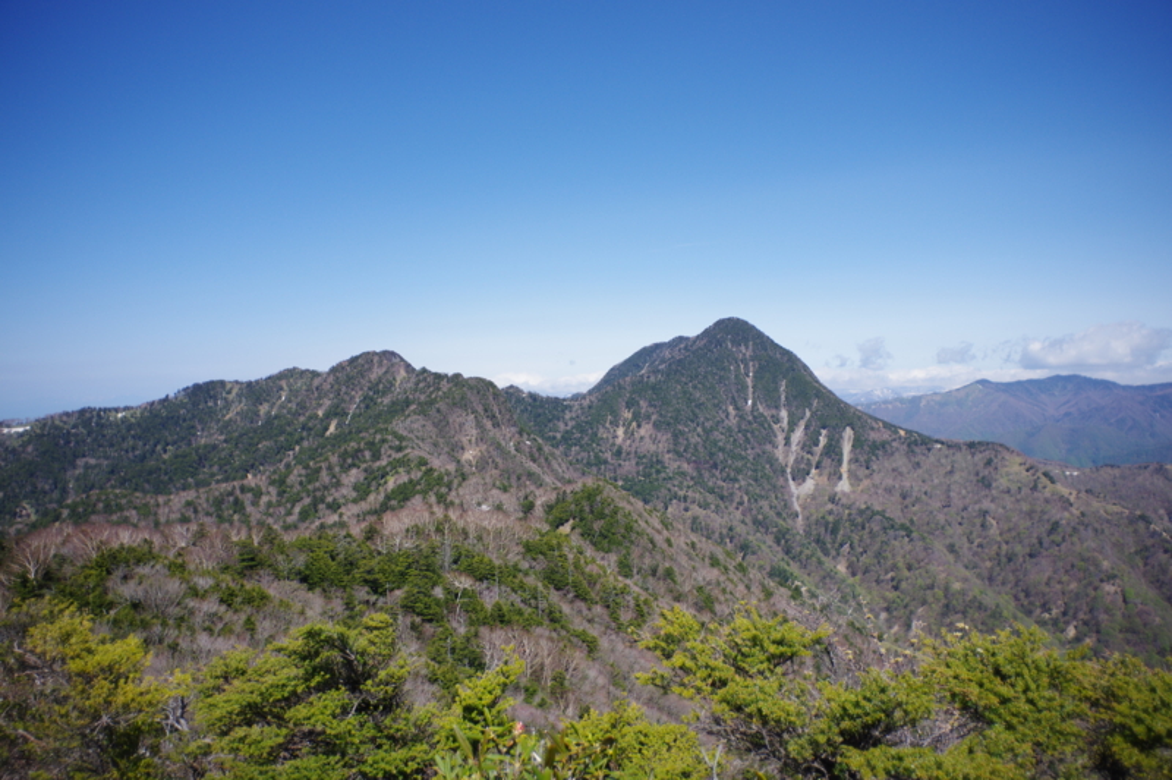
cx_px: 586
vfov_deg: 57.1
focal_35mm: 22
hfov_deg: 78.6
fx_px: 716
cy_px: 390
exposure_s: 1/1600
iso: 200
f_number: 4
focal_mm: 15
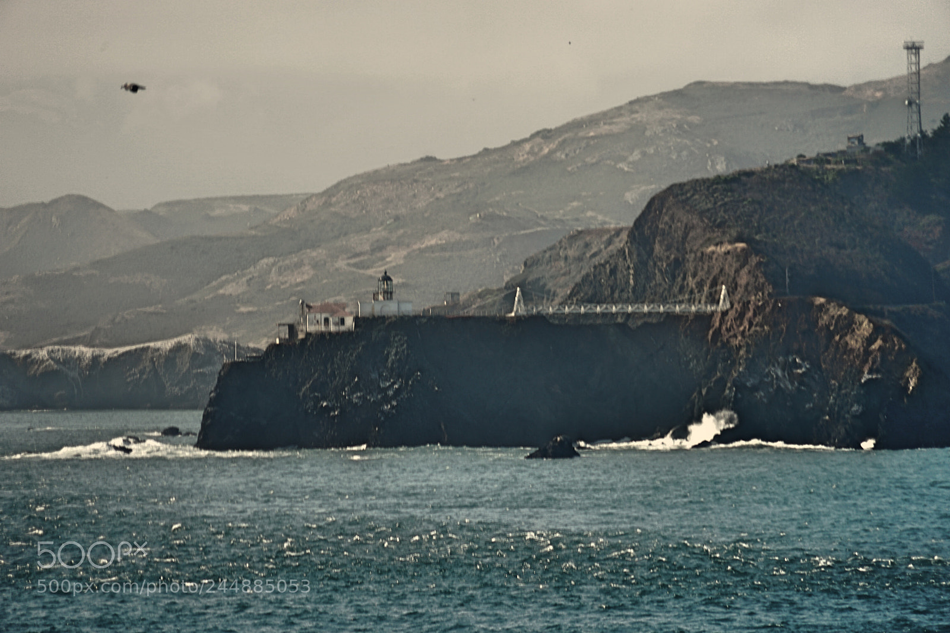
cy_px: 316
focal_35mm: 240
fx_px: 6332
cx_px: 475
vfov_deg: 5.7
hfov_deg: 8.6
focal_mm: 240
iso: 125
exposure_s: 1/250
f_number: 6.3
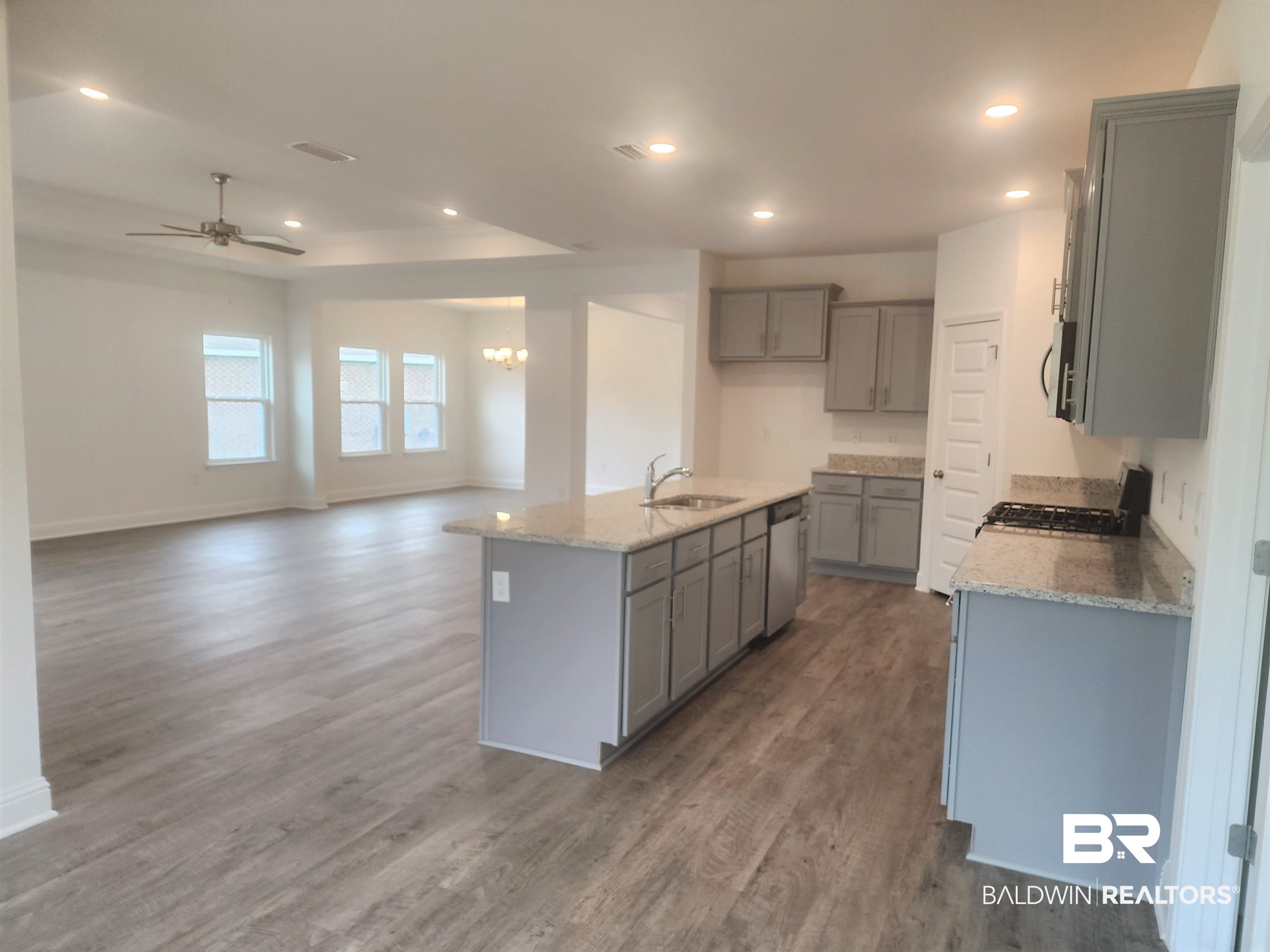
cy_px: 476
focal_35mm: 23
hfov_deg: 73.9
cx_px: 635
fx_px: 844
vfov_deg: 58.9
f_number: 1.8
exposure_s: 1/120
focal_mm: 6.4
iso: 125
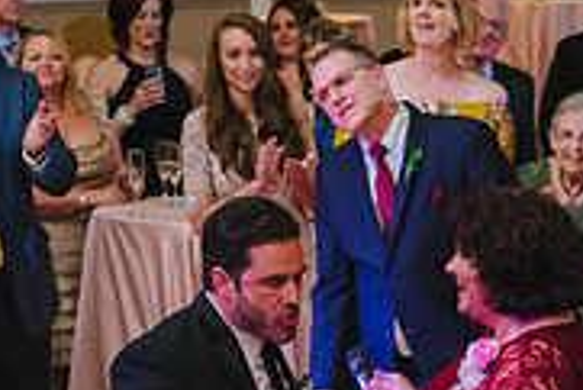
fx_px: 3014
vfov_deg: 7.4
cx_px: 464
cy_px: 330
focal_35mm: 186
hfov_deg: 11.0
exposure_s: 1/80
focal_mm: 58
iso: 1250
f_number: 2.8
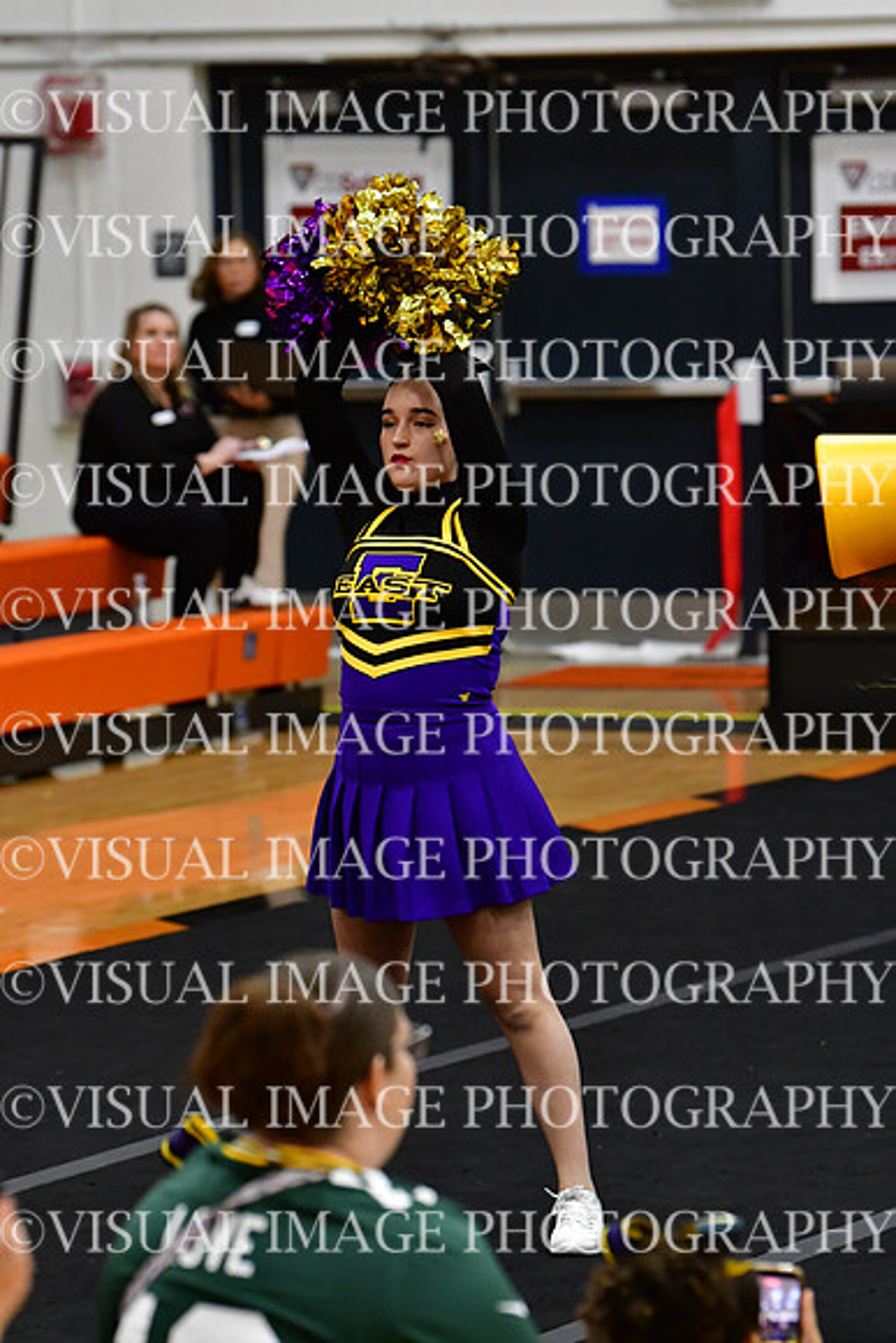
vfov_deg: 9.1
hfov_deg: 6.1
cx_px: 448
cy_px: 672
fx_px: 8394
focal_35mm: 225
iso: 4000
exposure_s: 1/500
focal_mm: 150
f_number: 4
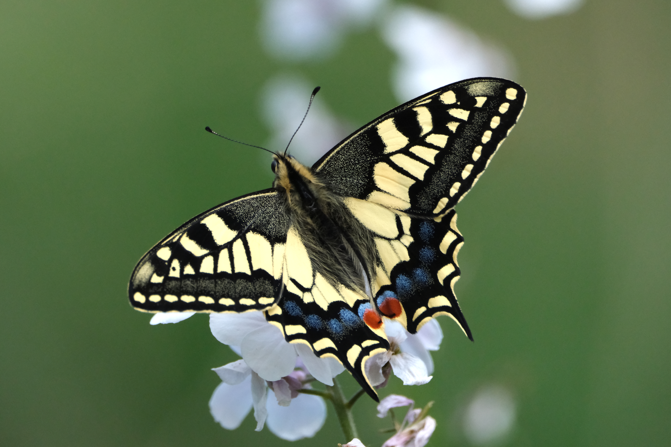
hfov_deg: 2.3
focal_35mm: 900
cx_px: 336
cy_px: 224
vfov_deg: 1.5
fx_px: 16774
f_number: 8
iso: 3200
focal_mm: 600
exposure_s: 1/2000
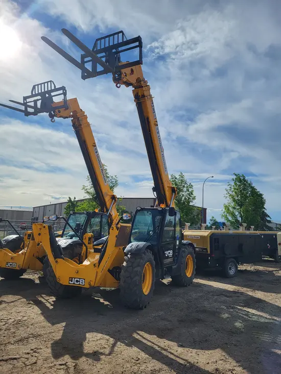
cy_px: 187
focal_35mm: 26
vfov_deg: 67.3
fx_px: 281
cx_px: 140
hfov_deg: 53.1
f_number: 1.8
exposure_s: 1/5874
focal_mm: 5.4
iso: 40
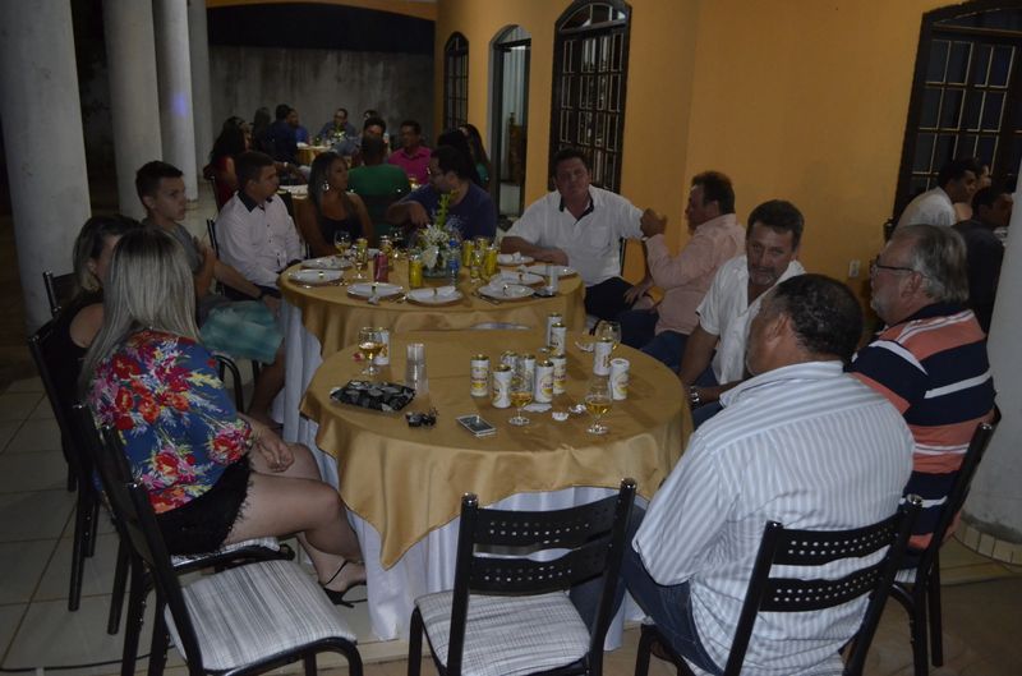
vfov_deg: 43.4
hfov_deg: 62.1
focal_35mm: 30
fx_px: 849
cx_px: 511
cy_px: 338
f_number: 3.8
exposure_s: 1/60
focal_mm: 20
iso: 3200
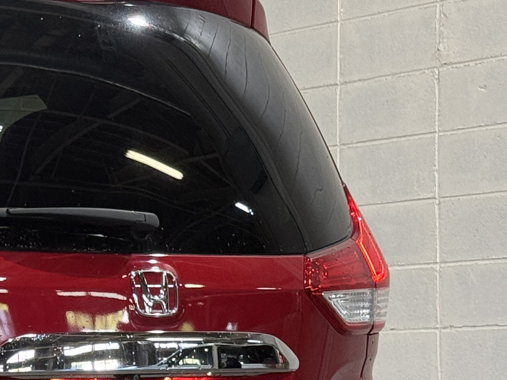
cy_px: 393
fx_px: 2270
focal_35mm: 155
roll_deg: +0.4
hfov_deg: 12.2
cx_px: -242
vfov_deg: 9.5
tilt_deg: +0.3
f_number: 1.78
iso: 160
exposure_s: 1/60
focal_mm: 6.76
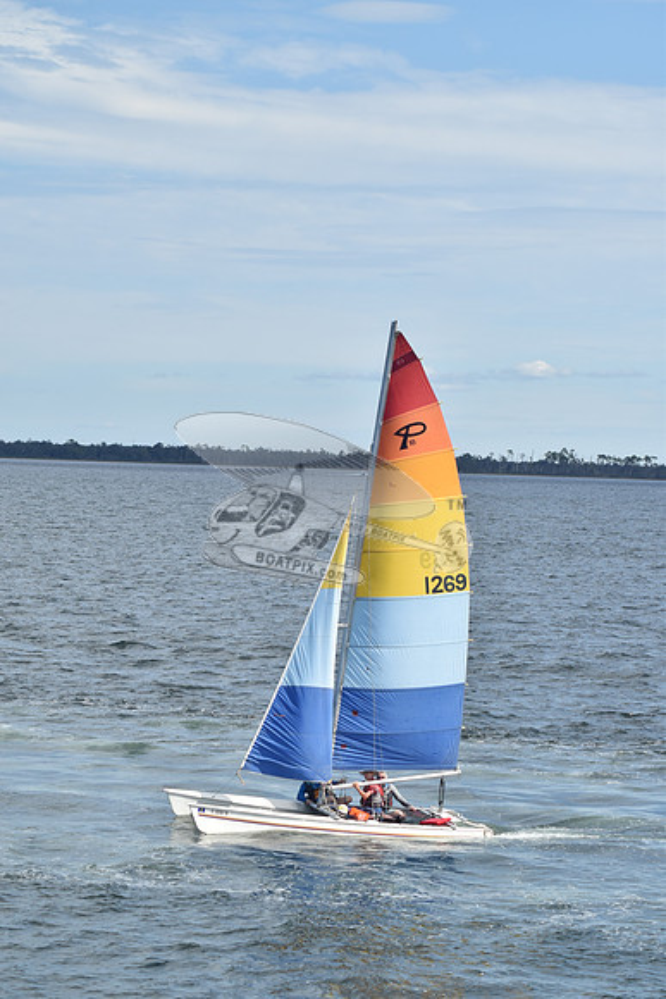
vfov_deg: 16.6
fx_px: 3411
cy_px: 500
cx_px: 333
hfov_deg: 11.2
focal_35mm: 123
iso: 400
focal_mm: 82
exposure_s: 1/1000
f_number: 9.5
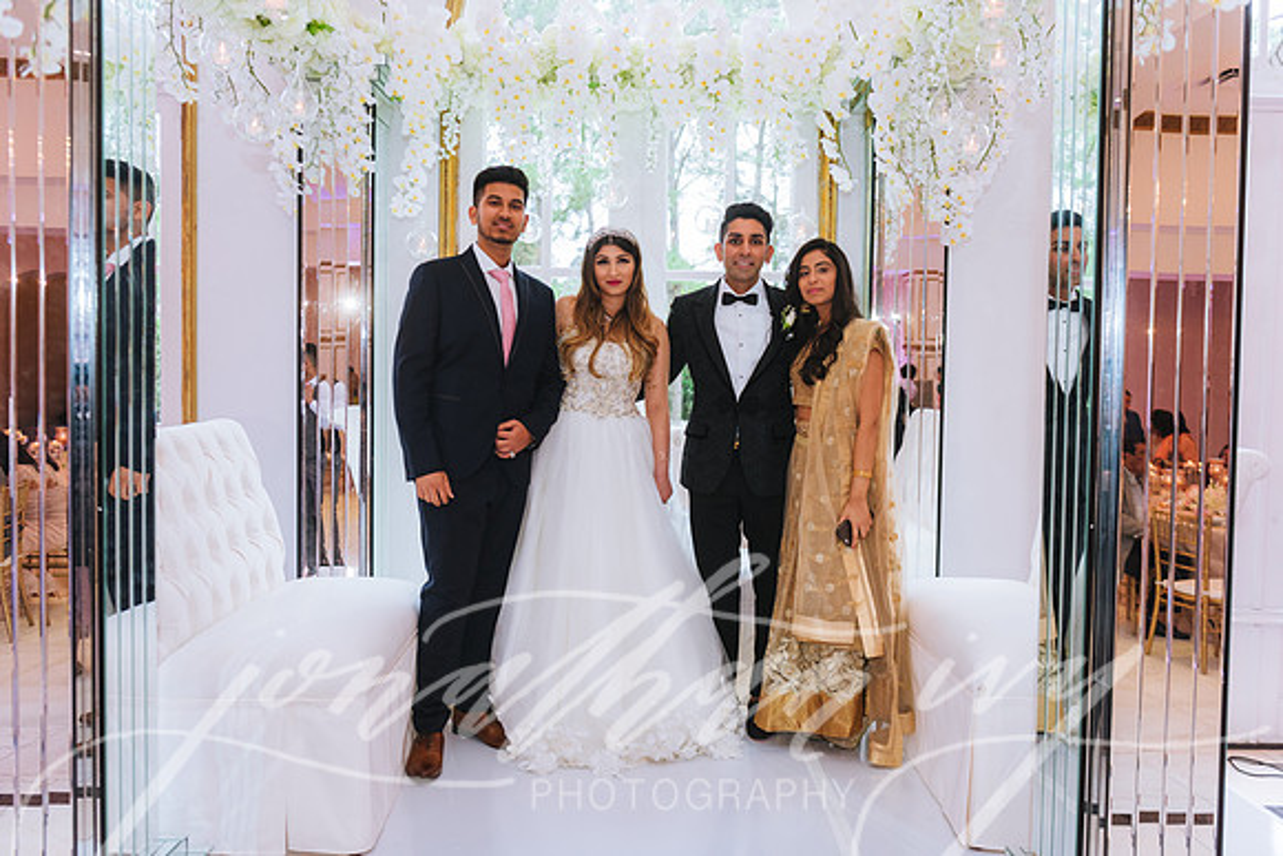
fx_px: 1069
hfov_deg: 61.9
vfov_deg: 43.6
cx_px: 642
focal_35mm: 30
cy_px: 428
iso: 800
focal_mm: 30
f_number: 2.8
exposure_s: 1/200
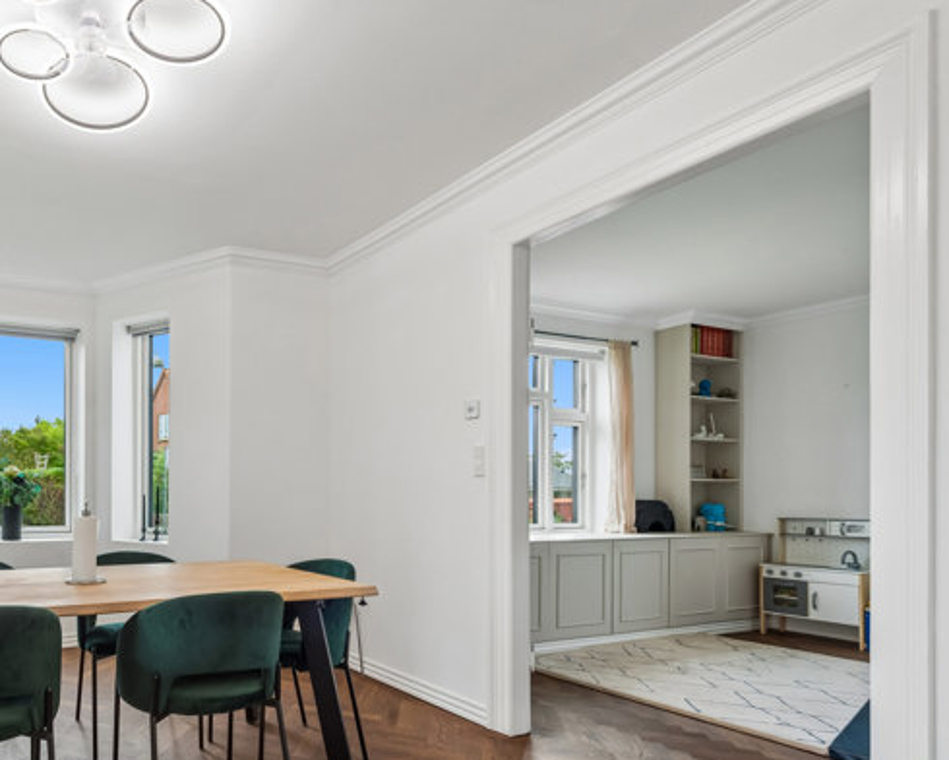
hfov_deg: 65.8
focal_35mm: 23
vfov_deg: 59.7
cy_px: 497
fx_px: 646
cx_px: 186
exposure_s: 1/6
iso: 200
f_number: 10
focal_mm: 15
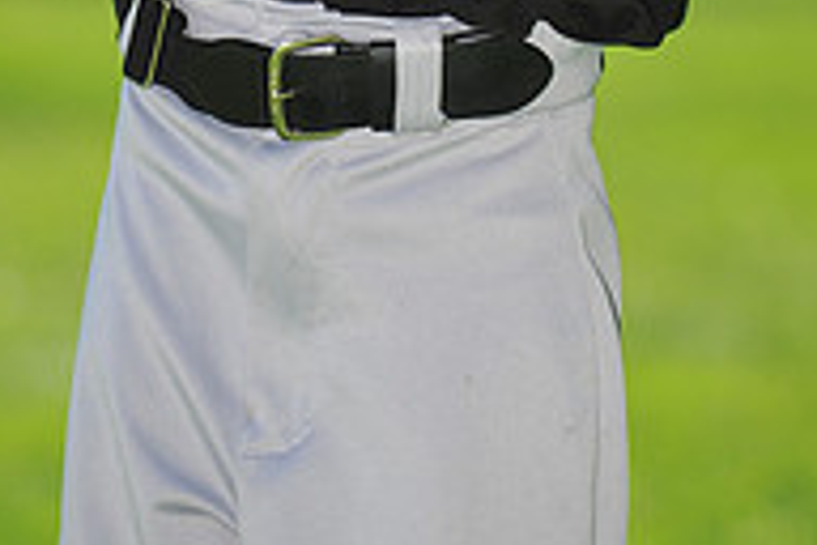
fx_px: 8918
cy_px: -468
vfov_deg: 3.5
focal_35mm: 393
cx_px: 319
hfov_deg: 5.2
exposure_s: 1/1250
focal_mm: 130
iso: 200
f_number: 4
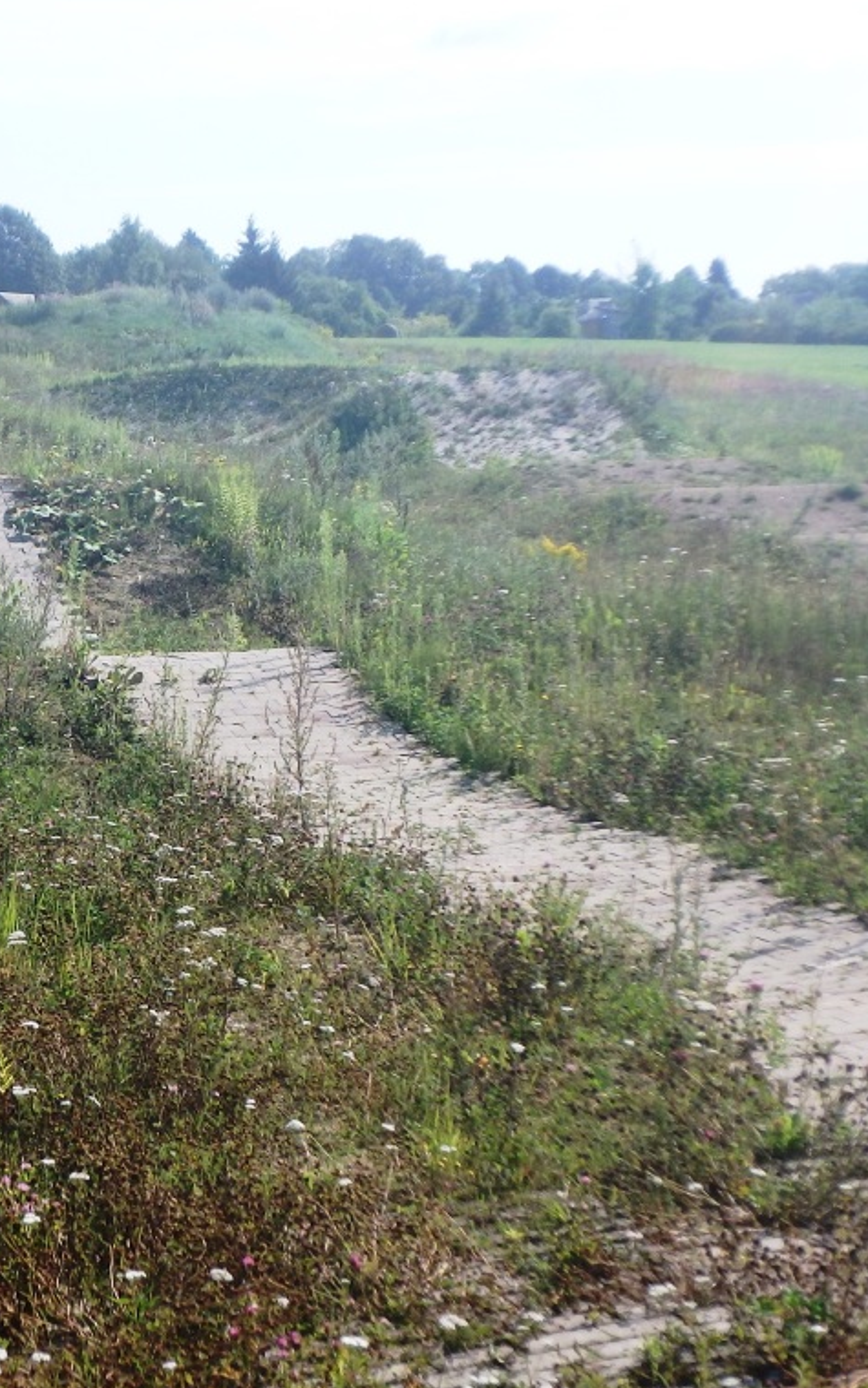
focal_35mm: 70
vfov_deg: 29.4
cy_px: 692
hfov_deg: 18.2
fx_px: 2649
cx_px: 33
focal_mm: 8.7
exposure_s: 1/500
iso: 125
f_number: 5.2
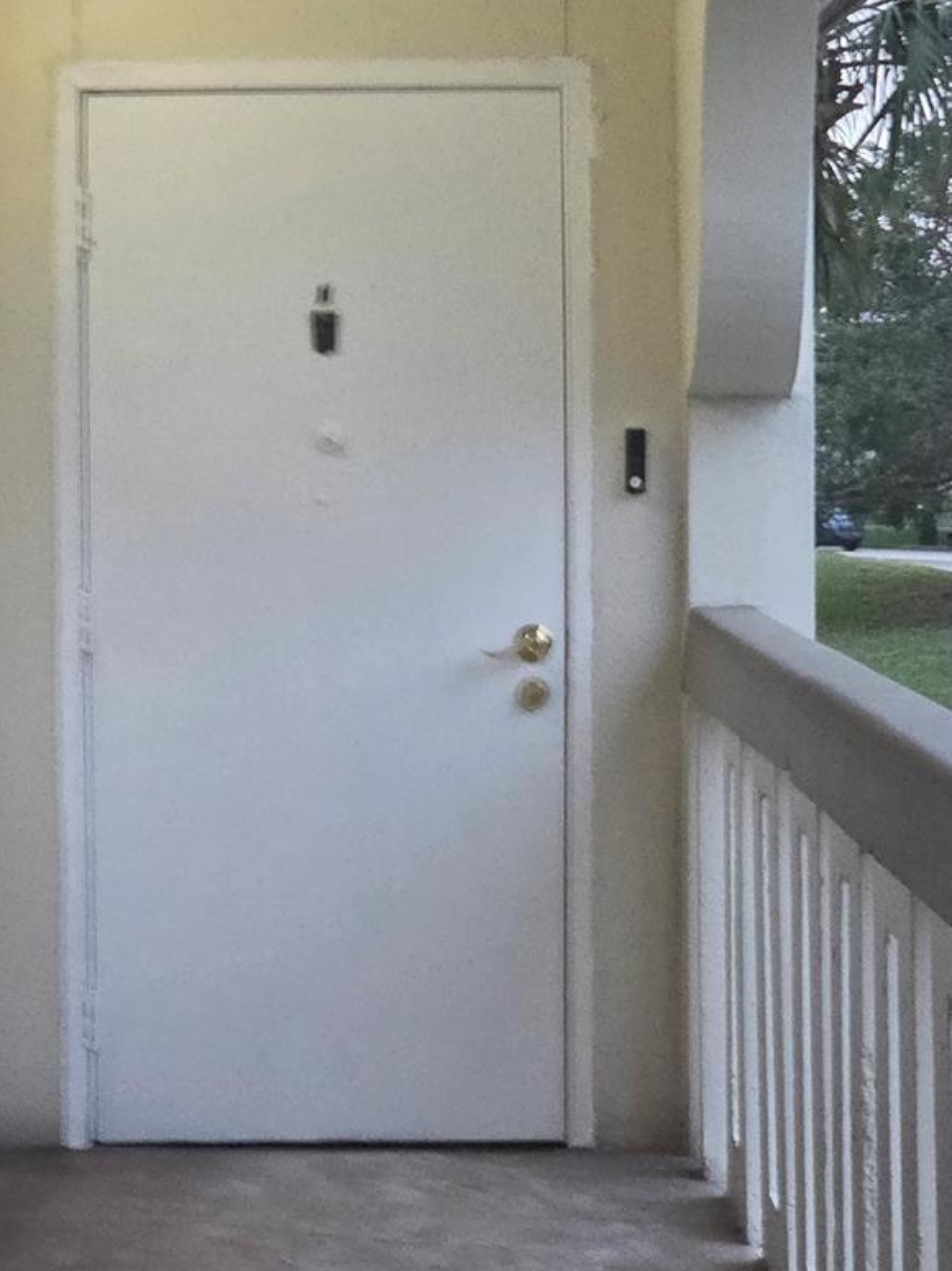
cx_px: 338
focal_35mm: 107
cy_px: 525
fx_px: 3926
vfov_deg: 18.4
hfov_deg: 13.8
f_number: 2.4
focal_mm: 7
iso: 250
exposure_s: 1/60
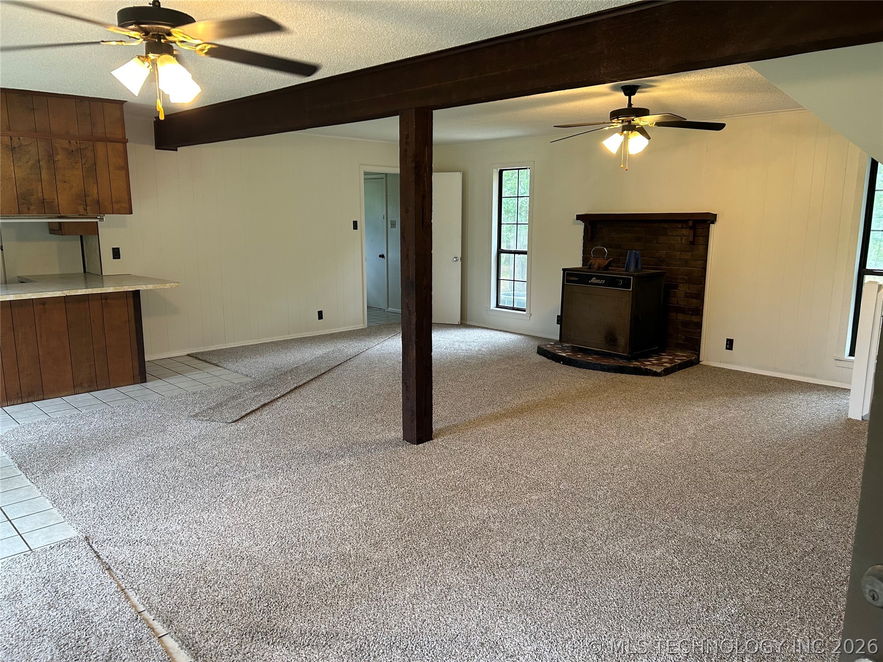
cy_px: 331
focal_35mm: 26
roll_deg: -0.7
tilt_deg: -9.9
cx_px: 442
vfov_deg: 53.1
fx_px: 663
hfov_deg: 67.3
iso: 125
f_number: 1.5
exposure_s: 1/120
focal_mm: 5.7
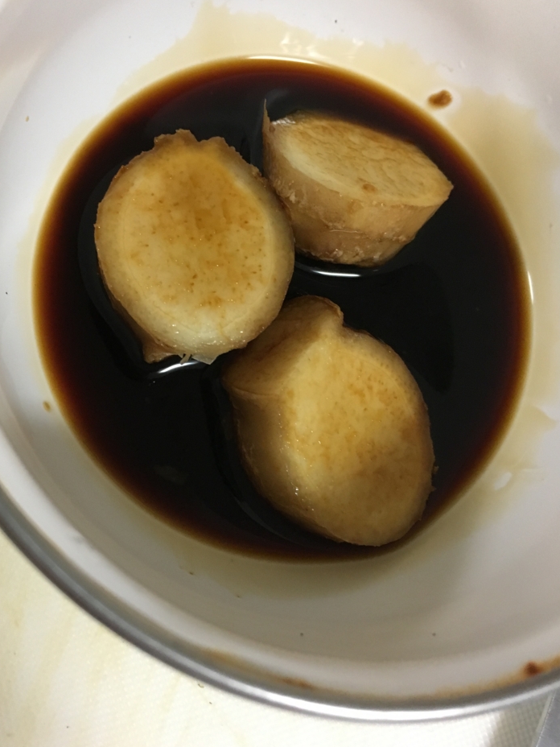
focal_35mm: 32
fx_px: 690
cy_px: 360
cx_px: 258
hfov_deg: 44.1
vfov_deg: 56.8
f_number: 2.2
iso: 200
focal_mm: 4.15
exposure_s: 1/30
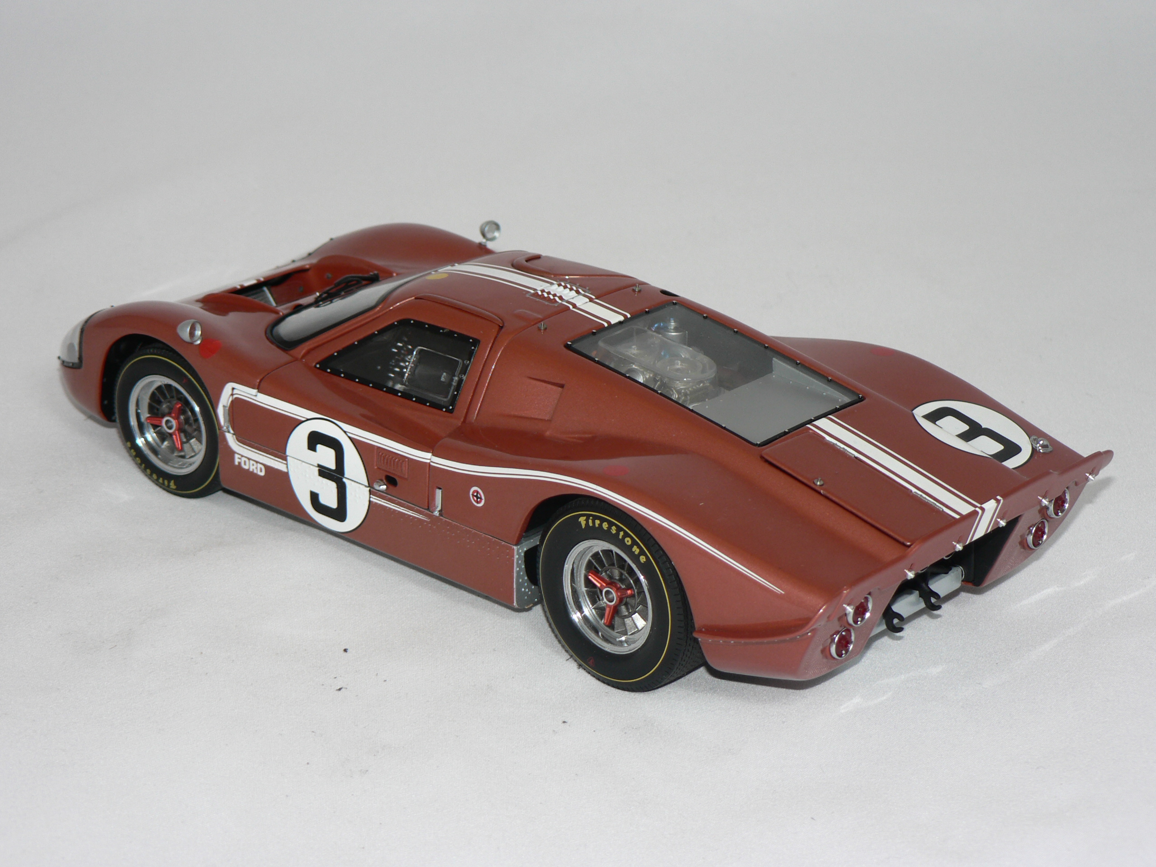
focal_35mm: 87
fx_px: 2905
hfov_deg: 22.5
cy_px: 434
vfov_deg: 17.0
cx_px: 578
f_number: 3.2
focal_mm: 14.5
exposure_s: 1/60
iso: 80
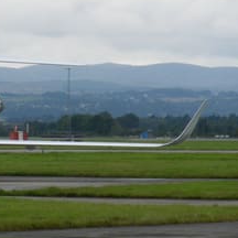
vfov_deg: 4.5
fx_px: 3010
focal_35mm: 387
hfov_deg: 4.5
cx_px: -82
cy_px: 126
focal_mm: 26.2
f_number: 5.4
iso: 64
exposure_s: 1/160
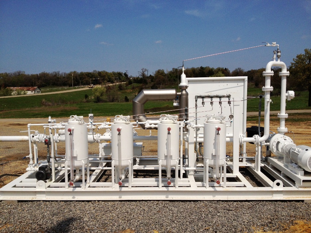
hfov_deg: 52.6
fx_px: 314
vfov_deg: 40.7
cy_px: 116
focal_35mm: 35
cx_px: 156
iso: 64
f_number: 2.4
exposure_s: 1/5525
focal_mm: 4.28
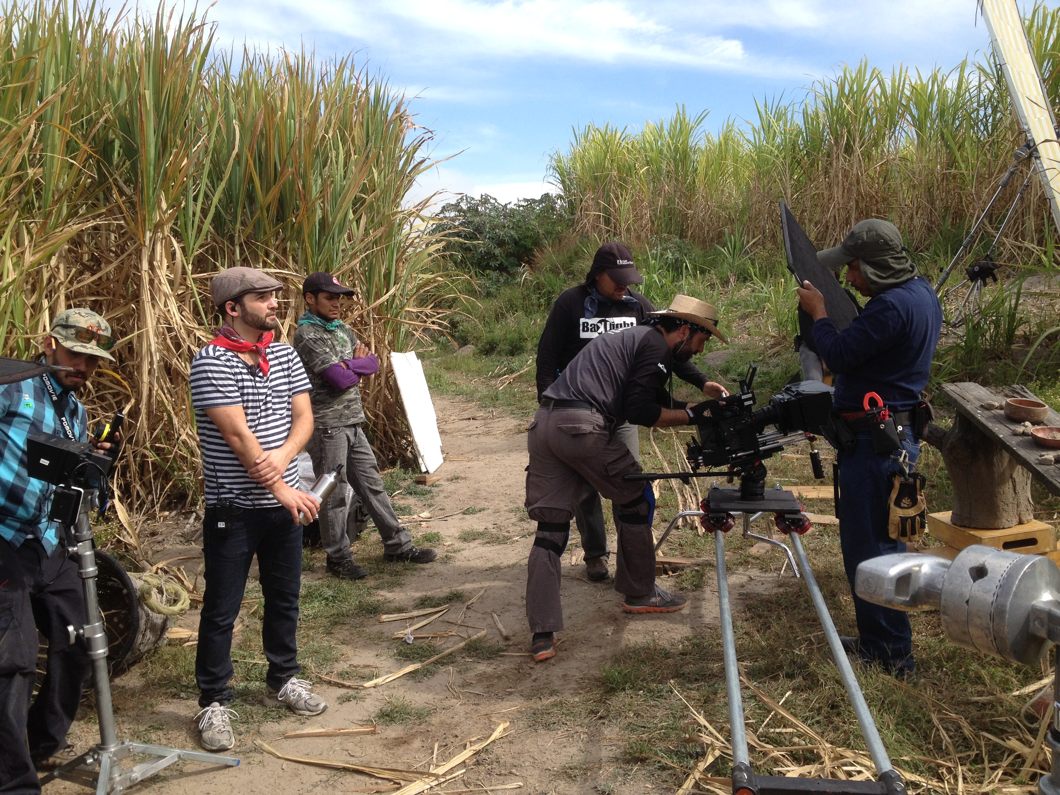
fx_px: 1072
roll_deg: +1.8
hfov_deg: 52.6
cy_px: 398
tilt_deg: -8.8
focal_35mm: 35
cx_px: 530
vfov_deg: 40.7
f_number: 2.4
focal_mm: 4.28
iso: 50
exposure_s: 1/890
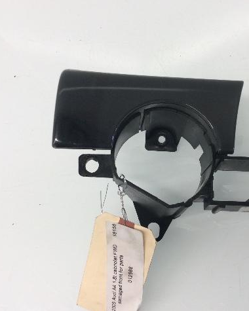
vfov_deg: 43.8
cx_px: 170
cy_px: 155
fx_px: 387
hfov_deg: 35.3
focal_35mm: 42
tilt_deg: -70.8
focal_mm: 3.3
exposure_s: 1/60
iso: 50
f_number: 2.4
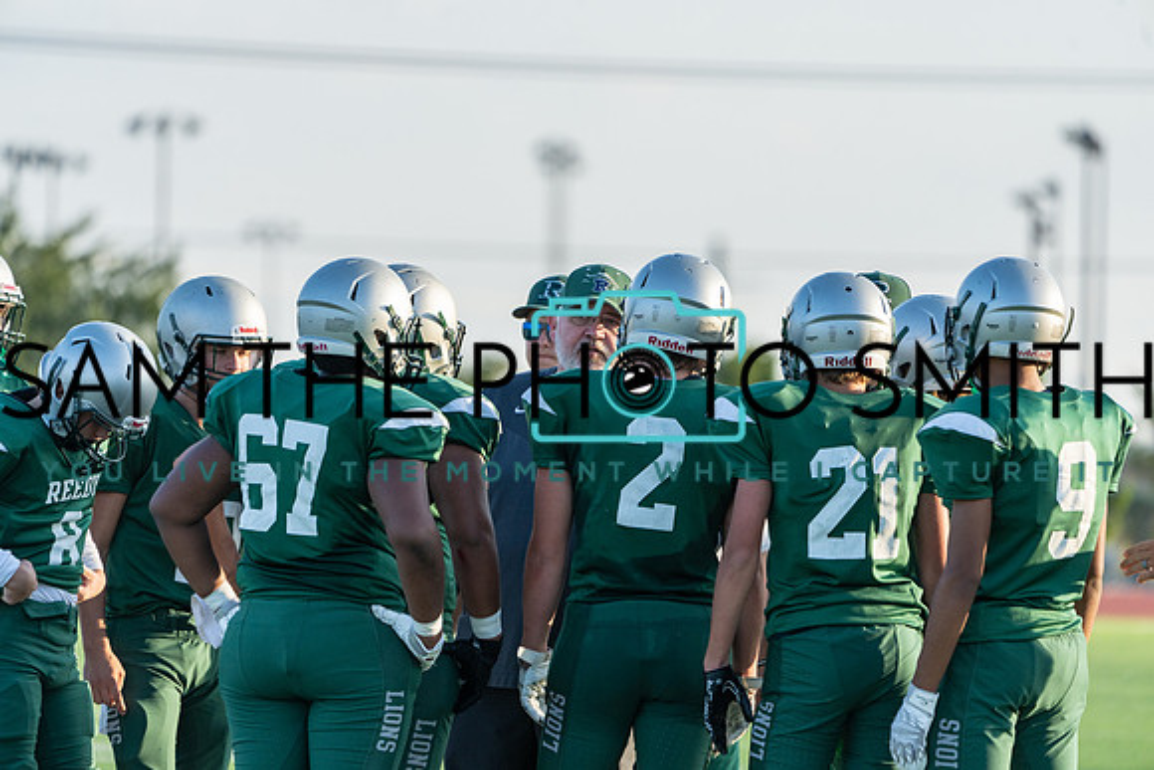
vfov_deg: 3.4
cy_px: 385
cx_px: 577
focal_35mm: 400
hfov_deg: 5.2
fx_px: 12825
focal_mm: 400
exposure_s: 1/1250
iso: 1000
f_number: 5.6
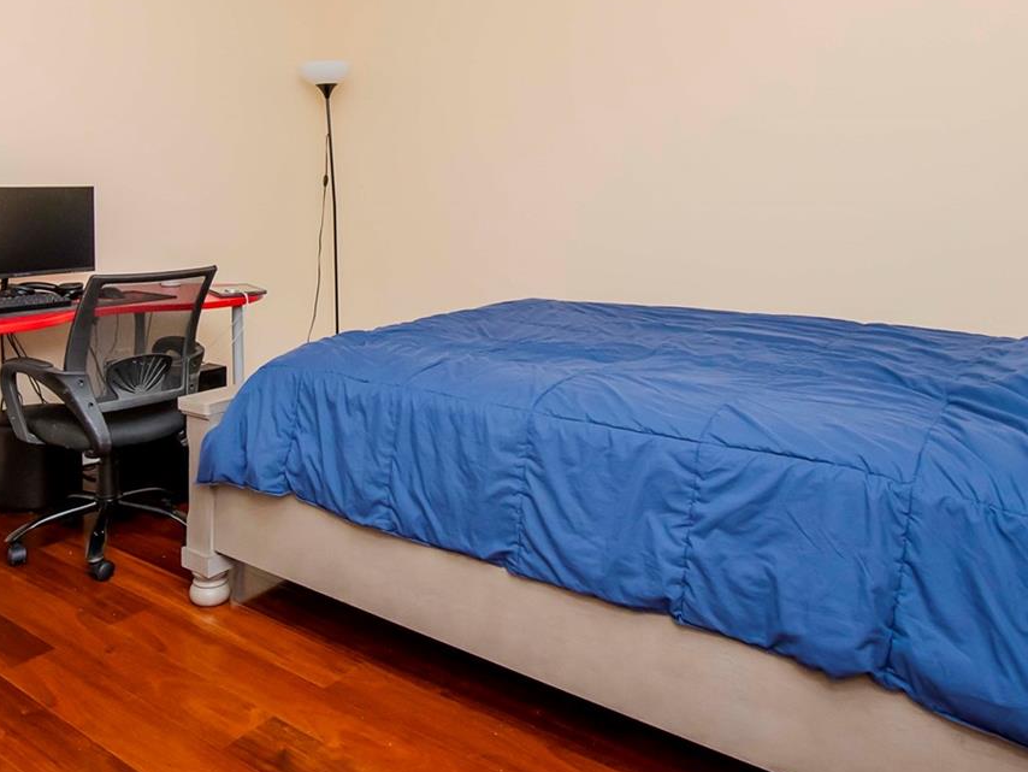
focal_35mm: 27
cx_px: 373
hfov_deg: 64.2
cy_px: 207
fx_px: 802
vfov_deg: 49.6
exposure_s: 1/200
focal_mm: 10
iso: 800
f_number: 11
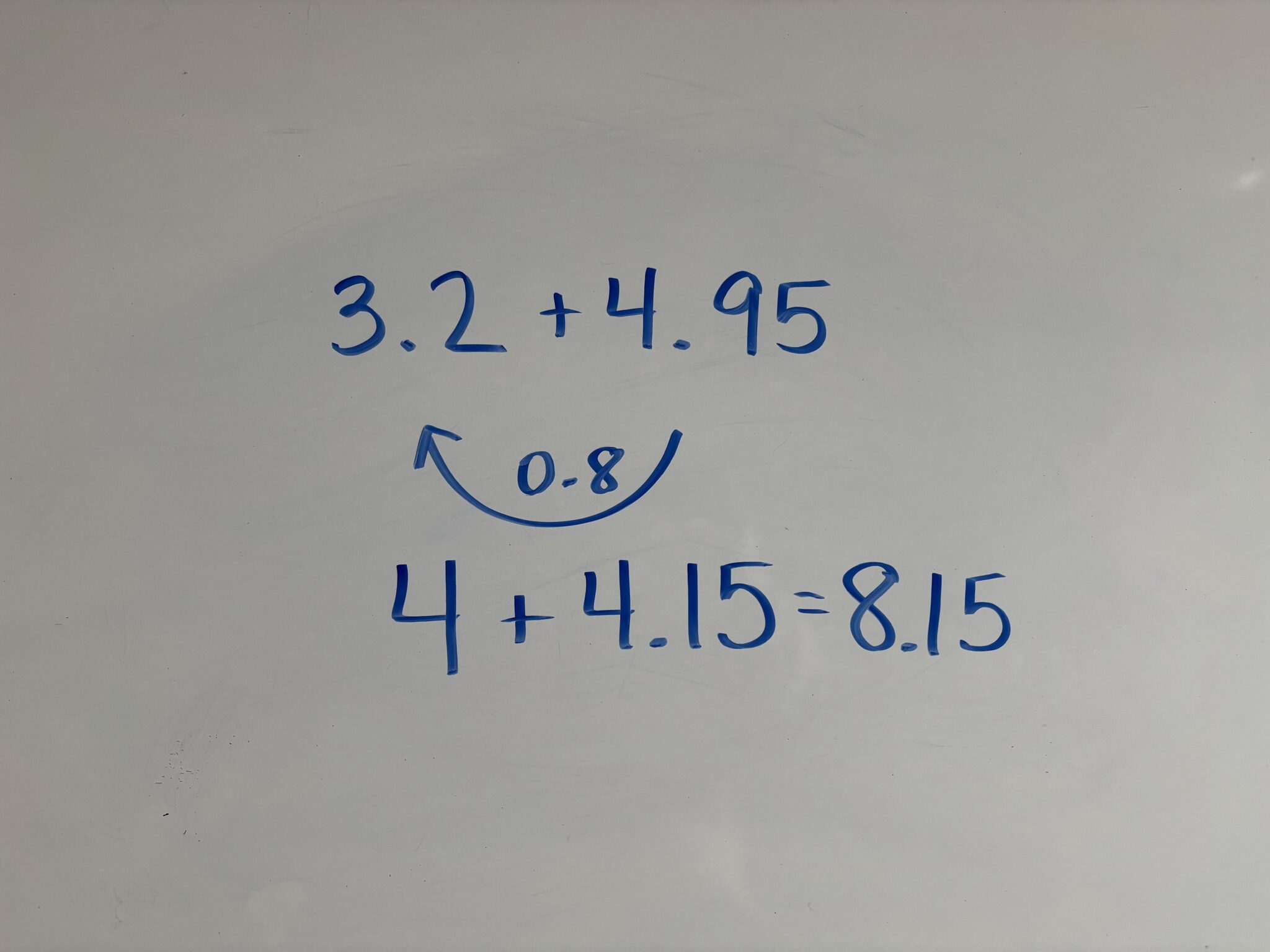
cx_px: 635
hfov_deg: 67.3
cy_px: 476
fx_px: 954
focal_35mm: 26
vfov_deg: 53.1
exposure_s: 1/108
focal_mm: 5.96
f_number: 1.6
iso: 125
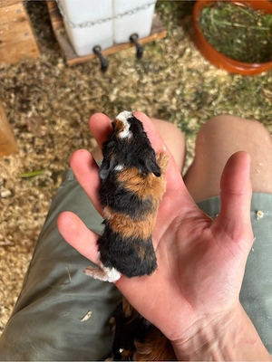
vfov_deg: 67.3
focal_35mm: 26
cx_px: 136
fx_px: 272
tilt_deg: -71.2
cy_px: 181
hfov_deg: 53.1
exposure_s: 1/75
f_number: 1.6
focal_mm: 5.96
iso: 125
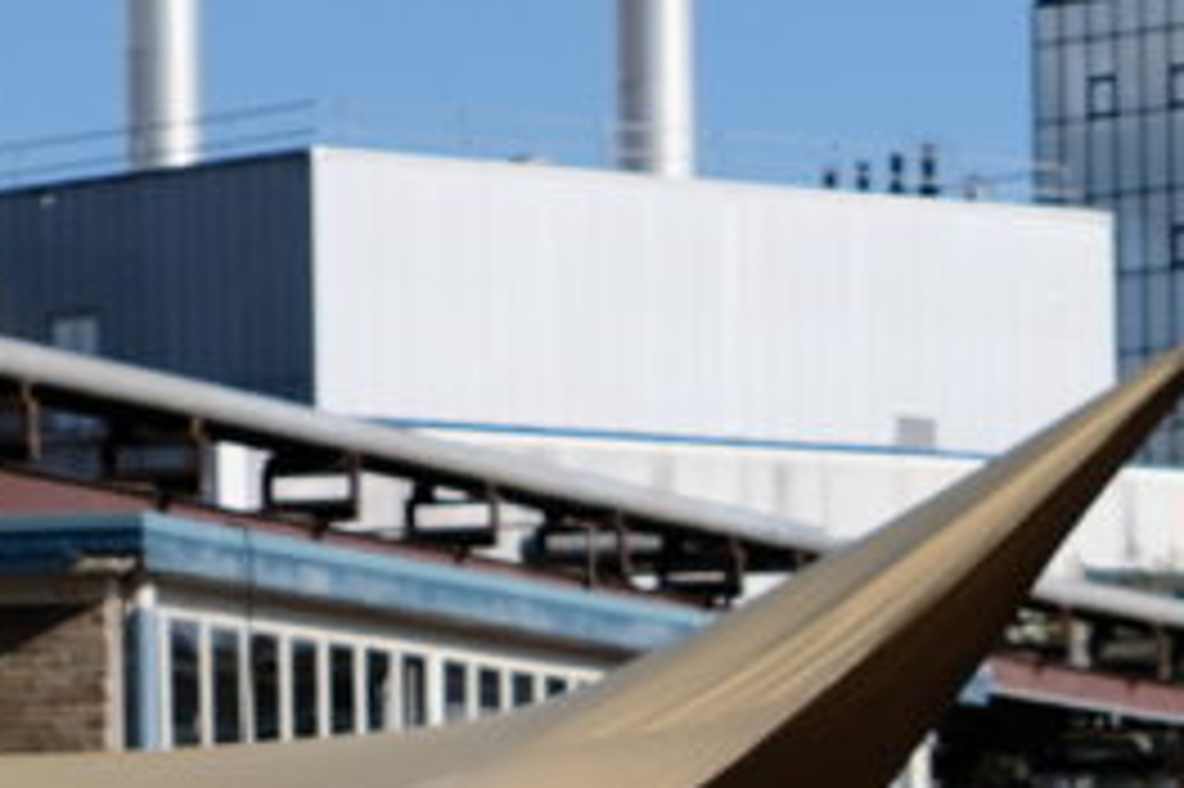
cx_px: 1373
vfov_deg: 5.1
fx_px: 8710
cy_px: 1200
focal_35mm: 265
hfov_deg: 7.7
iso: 320
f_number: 2.8
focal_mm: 45.6
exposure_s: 1/5400
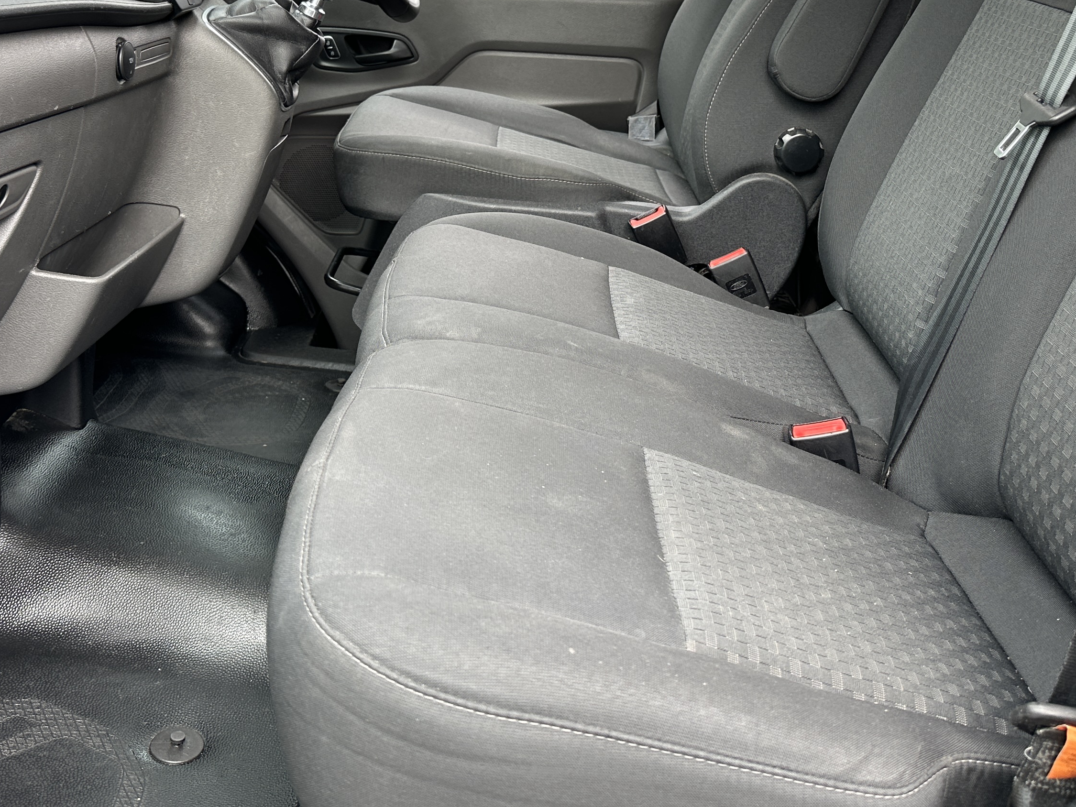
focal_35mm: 43
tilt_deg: -8.0
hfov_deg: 43.8
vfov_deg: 32.2
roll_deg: -7.4
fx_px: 1337
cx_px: 575
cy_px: 100
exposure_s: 1/136
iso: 64
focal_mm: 6.86
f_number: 1.78
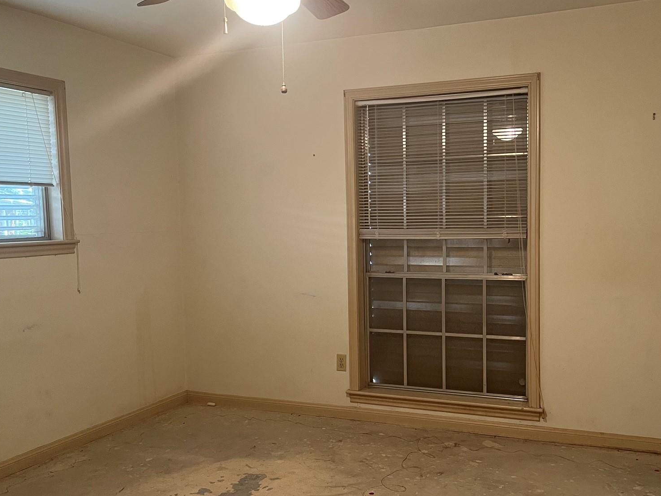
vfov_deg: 39.6
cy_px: 267
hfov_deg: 51.2
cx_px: 373
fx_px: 687
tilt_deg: -4.1
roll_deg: +0.9
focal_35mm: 36
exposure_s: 1/60
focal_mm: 5.1
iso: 200
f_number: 1.6
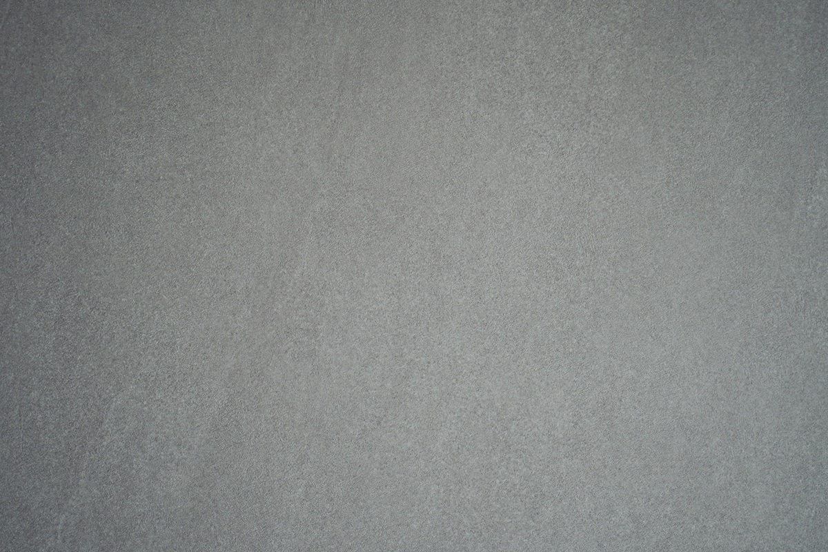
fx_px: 1150
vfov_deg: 27.0
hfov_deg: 39.6
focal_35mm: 50
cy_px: 276
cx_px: 414
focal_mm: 50
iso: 1600
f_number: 4
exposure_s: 1/160
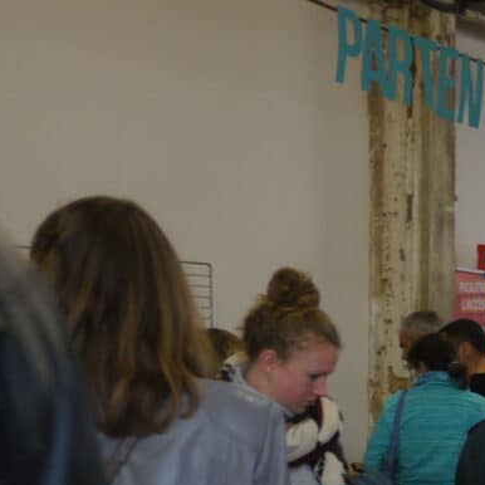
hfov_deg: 13.9
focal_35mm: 112
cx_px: 861
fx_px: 1775
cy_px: 407
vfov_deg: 15.4
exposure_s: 1/60
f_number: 4.2
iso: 400
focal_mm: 17
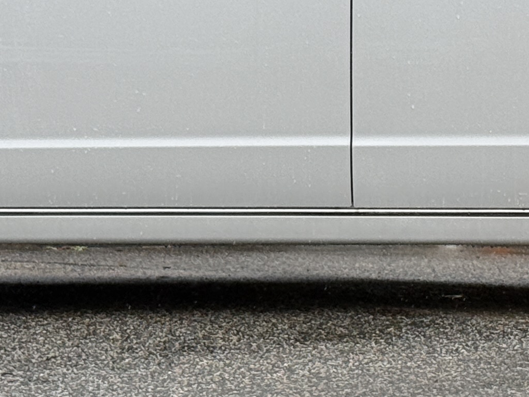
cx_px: 340
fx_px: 2903
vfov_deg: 7.8
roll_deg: +0.3
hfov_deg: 10.4
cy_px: -50
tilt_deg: +2.1
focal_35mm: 190
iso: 80
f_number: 1.78
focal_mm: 6.76
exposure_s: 1/1085
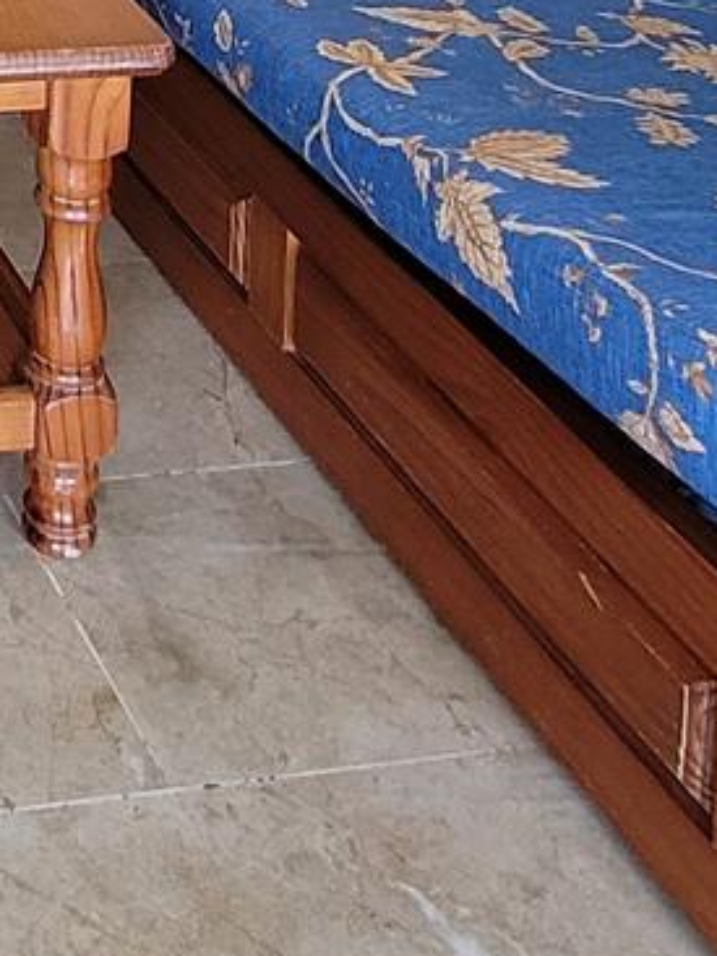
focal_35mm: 68
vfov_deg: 22.0
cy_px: -589
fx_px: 1879
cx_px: -422
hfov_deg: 18.6
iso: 200
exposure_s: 1/50
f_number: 2.2
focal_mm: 1.74
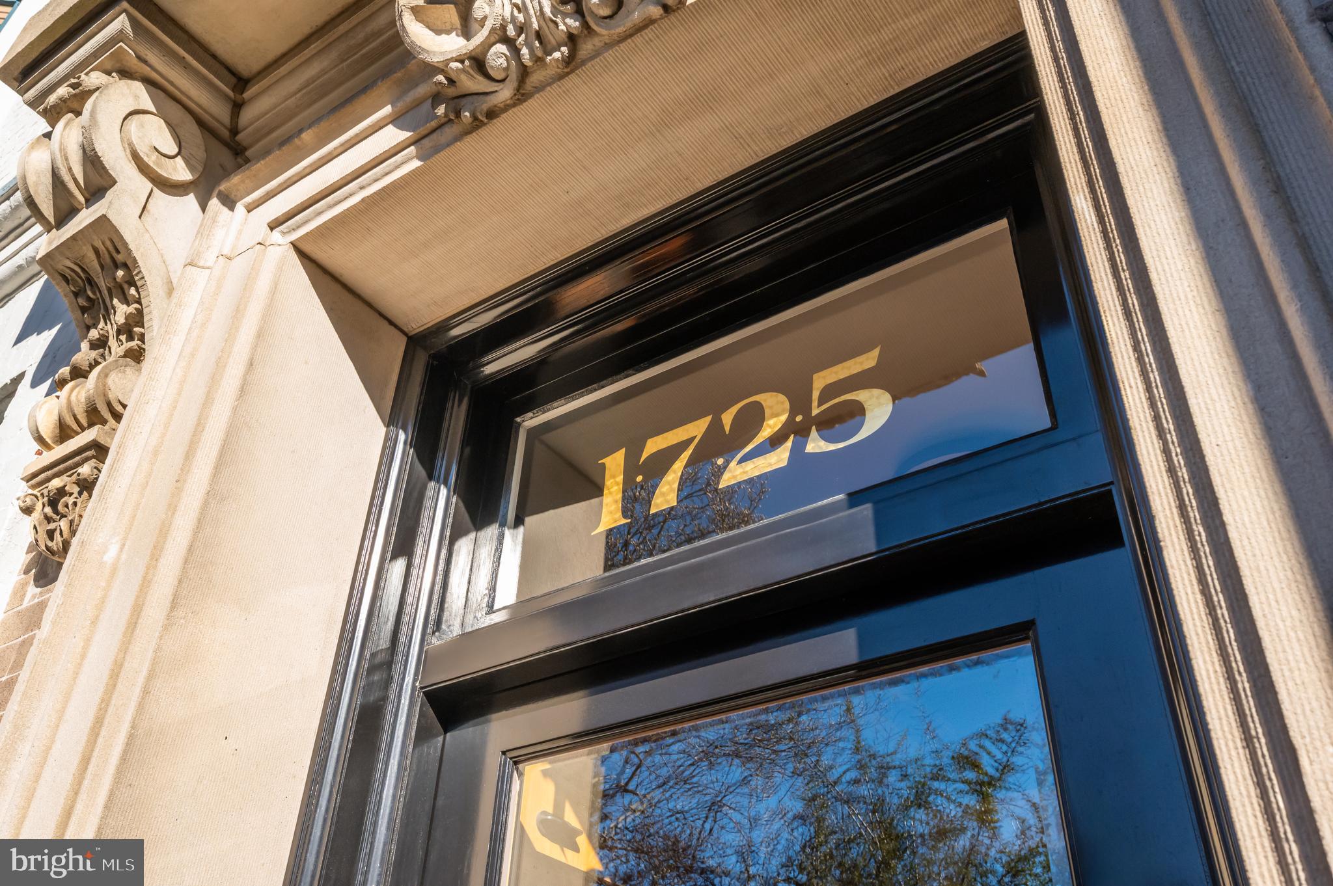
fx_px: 1110
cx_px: 666
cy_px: 443
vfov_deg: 43.5
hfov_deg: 62.0
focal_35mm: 30
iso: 800
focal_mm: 30
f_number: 13
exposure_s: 1/500
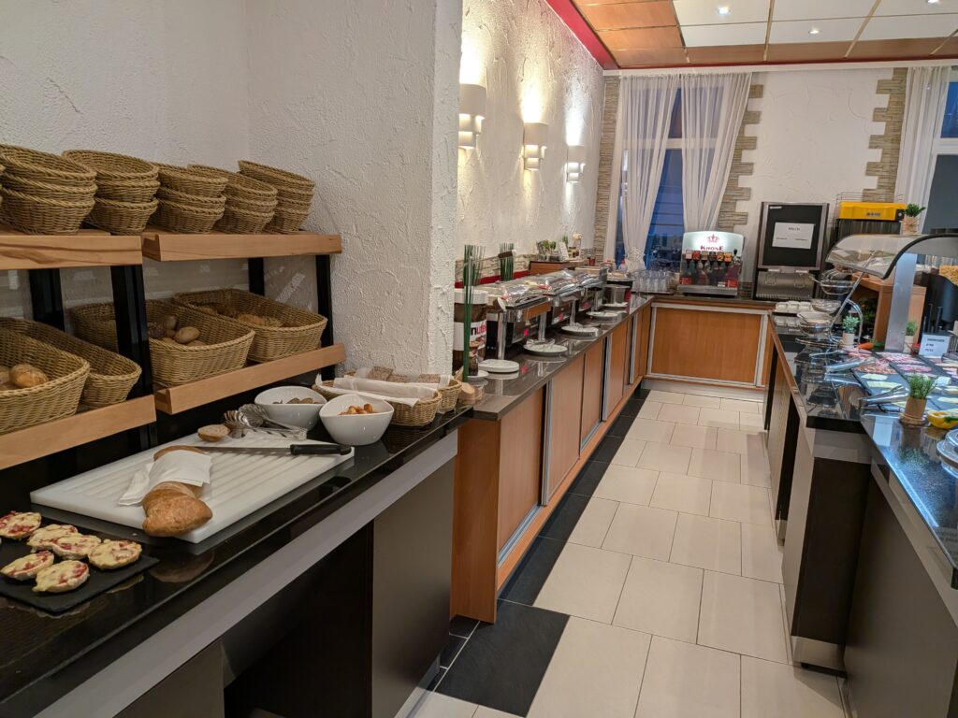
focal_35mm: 24
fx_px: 664
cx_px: 479
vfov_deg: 56.8
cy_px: 359
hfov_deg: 71.6
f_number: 1.7
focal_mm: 4.53
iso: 184
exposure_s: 1/100
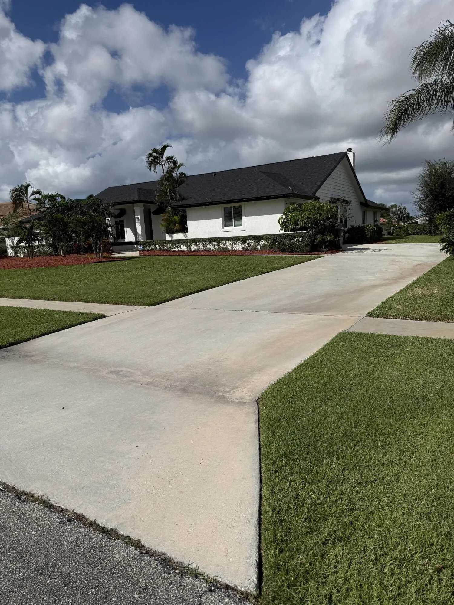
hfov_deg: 56.8
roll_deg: +2.0
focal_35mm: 24
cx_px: 227
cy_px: 302
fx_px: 420
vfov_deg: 71.6
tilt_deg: -7.8
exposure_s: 1/11905
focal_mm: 6.76
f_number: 1.78
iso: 80
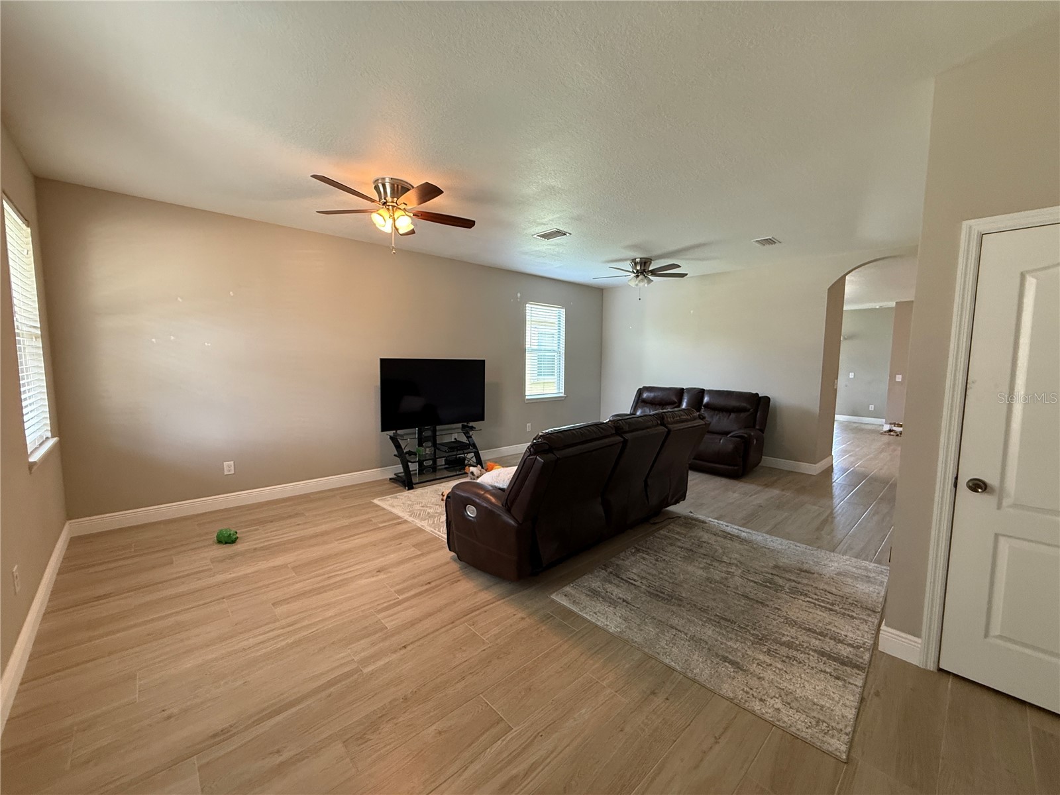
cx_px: 530
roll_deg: -0.8
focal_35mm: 14
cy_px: 398
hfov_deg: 102.1
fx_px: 429
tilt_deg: -3.9
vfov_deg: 85.7
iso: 320
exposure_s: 1/60
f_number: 2.2
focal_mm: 2.22
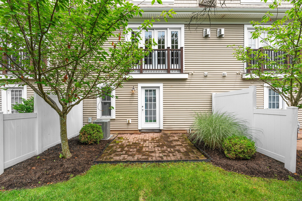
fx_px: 138
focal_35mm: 16
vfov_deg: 72.1
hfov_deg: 95.0
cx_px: 151
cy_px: 100
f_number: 8
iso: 200
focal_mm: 16.5
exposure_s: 1/80
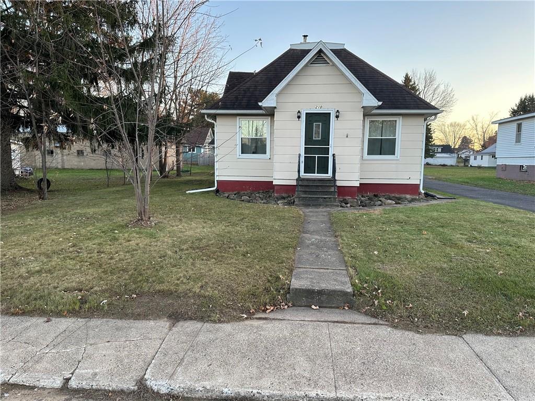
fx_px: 371
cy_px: 200
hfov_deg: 71.6
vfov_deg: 56.8
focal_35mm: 24
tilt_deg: -6.6
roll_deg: -0.8
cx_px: 268
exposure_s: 1/172
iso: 100
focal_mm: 6.86
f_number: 1.78
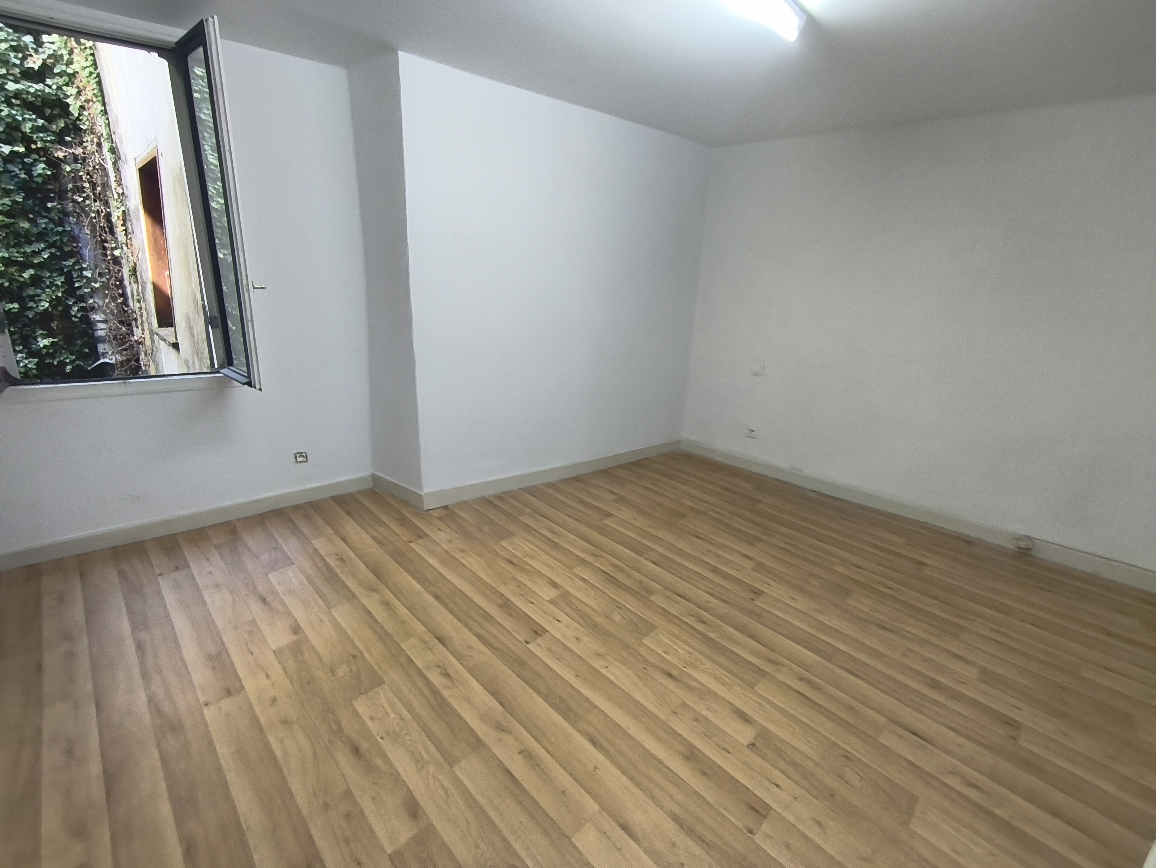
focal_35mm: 15
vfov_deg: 81.8
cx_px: 578
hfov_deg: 98.1
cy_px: 434
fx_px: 501
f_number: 2.2
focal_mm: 1.65
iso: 125
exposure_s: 1/50
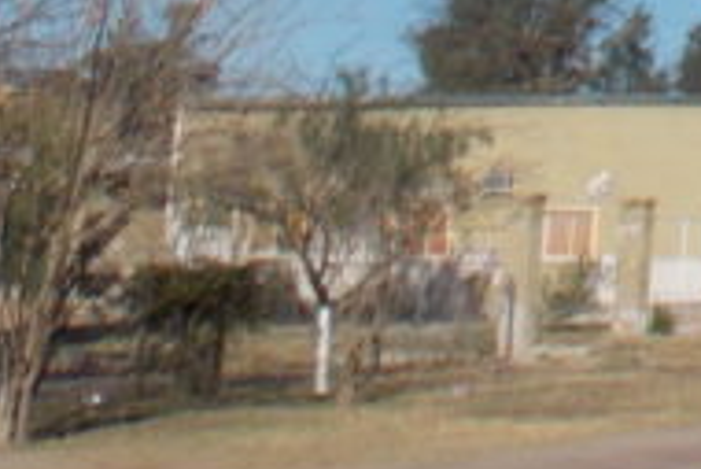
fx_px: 2514
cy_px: -336
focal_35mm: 129
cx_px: 1398
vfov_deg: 10.1
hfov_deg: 13.6
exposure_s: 1/1500
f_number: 3.1
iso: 80
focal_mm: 4
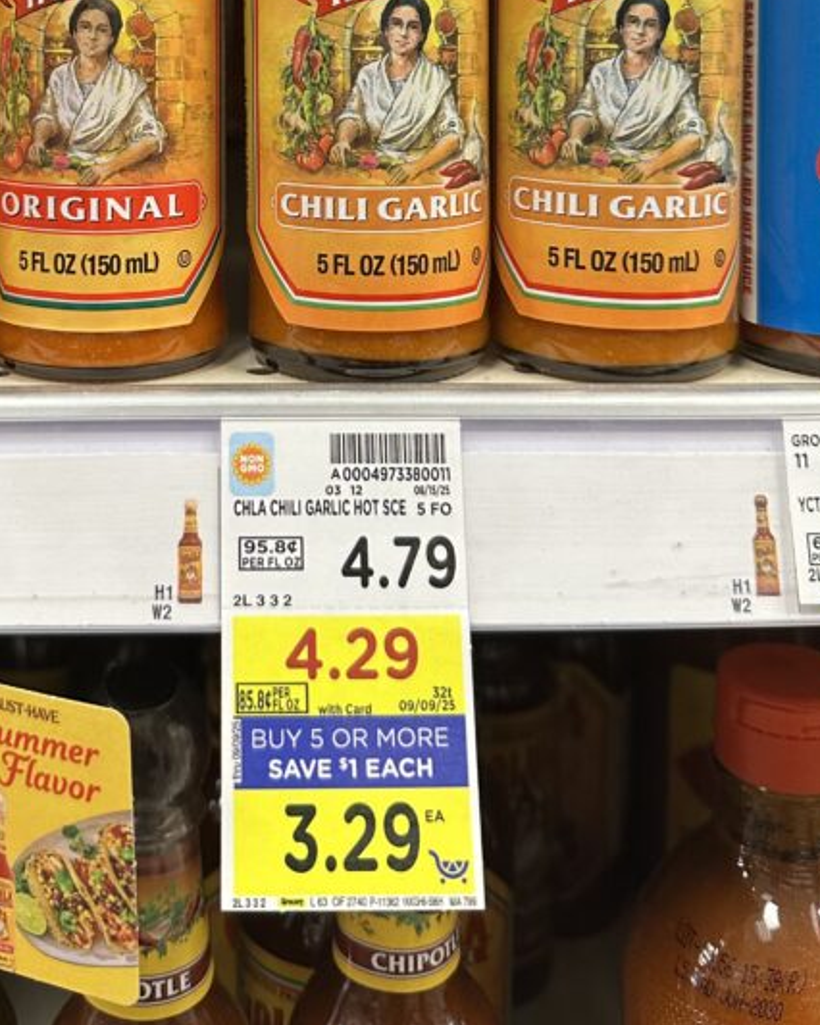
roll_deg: +0.7
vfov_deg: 38.3
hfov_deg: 32.9
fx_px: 1366
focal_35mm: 45
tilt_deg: -6.7
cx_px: 231
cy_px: 102
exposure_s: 1/60
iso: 200
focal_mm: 6.86
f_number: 1.78
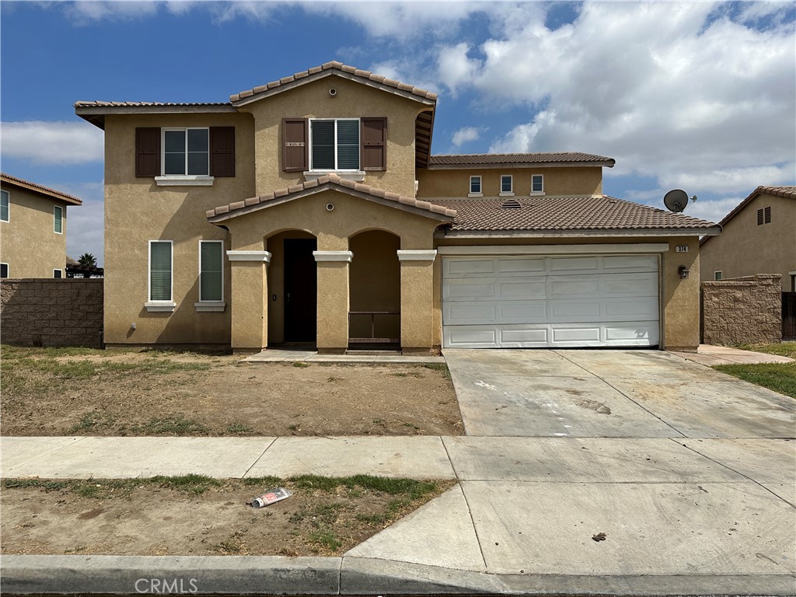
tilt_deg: +0.5
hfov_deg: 71.6
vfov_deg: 56.8
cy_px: 298
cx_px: 398
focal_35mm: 24
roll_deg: +0.0
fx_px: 552
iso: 80
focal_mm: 6.86
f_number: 1.78
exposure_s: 1/10753
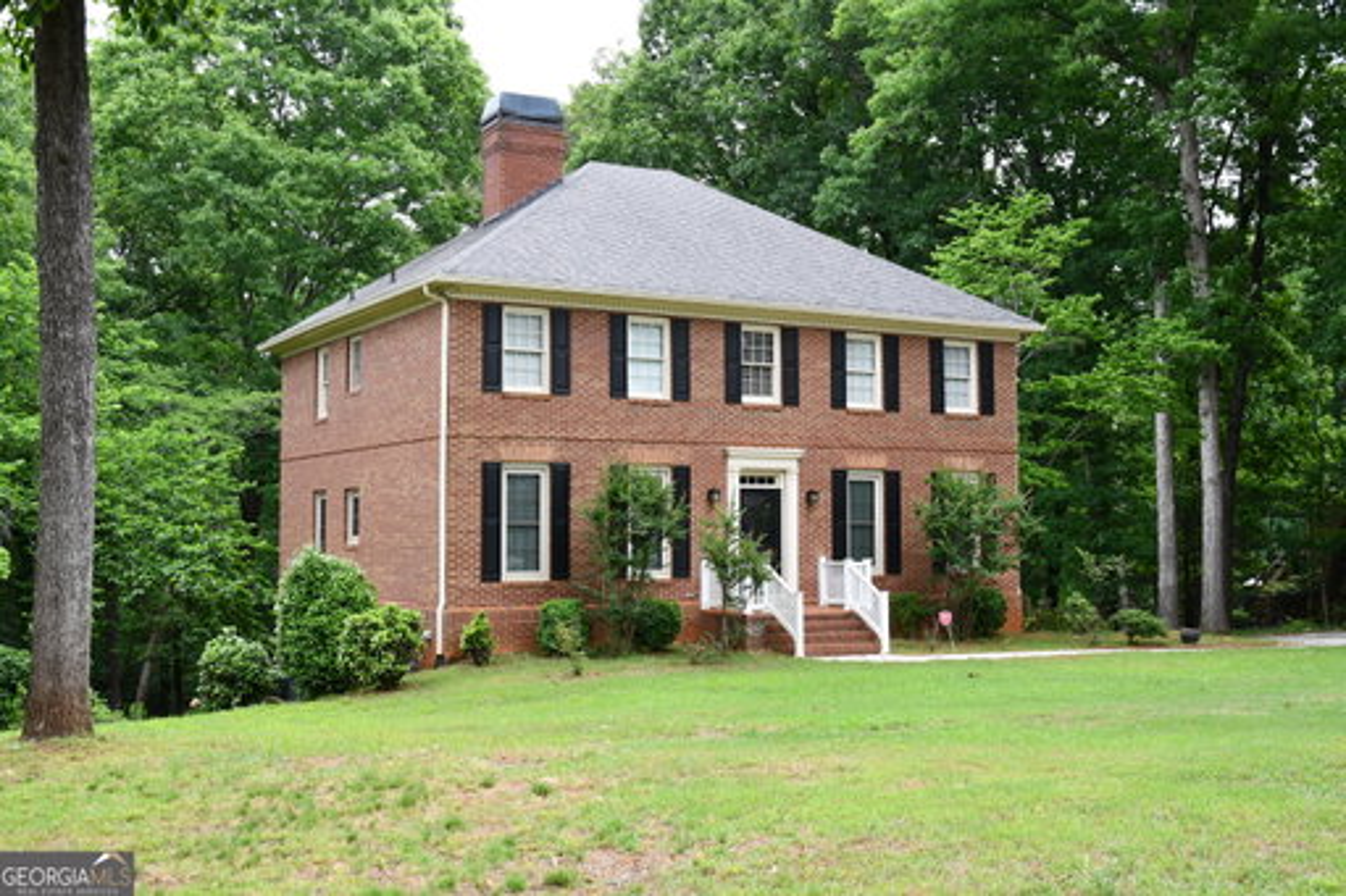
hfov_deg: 49.6
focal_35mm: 39
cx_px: 673
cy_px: 448
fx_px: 1458
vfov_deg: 34.2
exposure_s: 1/250
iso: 400
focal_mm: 26
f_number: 5.6
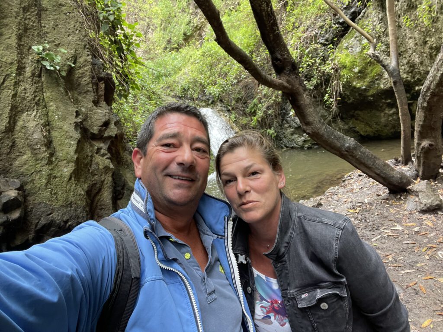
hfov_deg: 73.9
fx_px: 294
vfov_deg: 58.9
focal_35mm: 23
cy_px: 166
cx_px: 222
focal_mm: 2.71
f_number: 2.2
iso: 125
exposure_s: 1/60
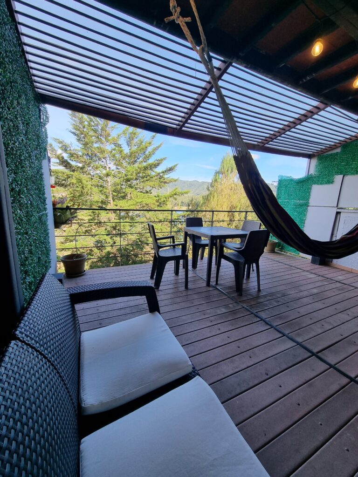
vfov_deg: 106.2
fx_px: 179
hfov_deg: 89.9
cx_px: 179
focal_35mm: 13
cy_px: 238
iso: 50
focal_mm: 2.2
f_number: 2.2
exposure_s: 1/301
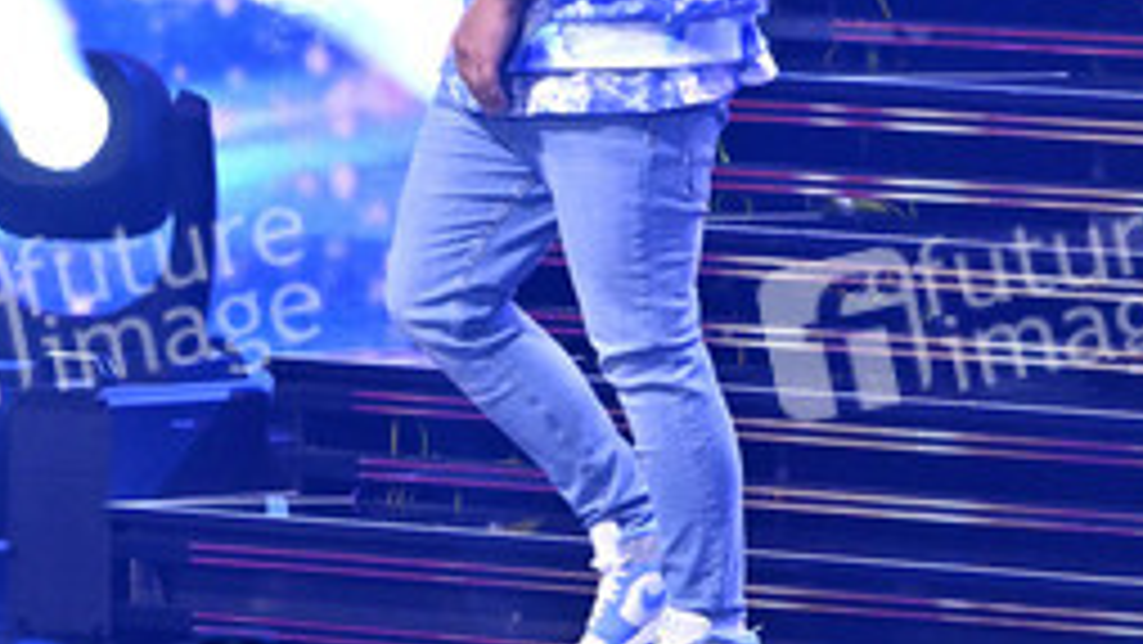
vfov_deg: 1.8
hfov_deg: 3.3
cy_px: 90
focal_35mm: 659
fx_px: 19977
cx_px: 580
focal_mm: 400
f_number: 5
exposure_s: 1/640
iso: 5000
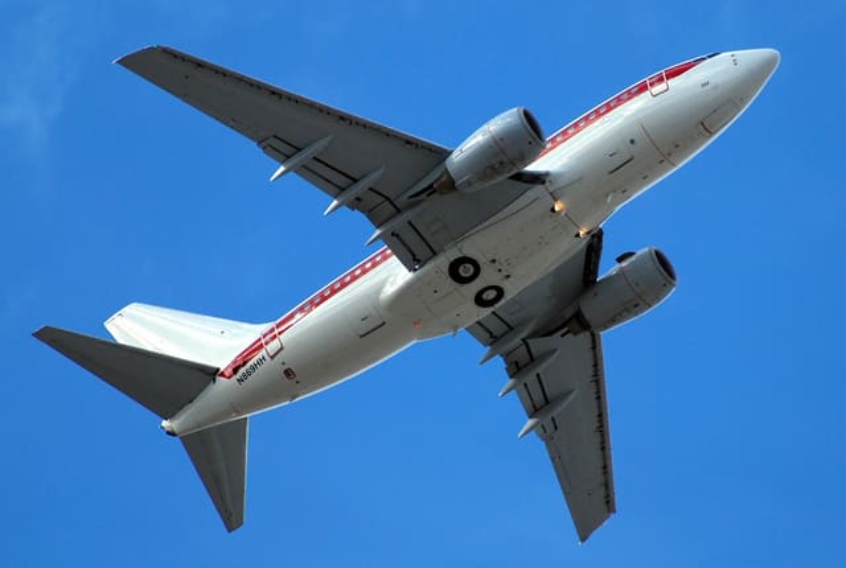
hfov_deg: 4.6
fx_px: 10600
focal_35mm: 450
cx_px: 423
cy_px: 284
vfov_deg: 3.1
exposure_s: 1/640
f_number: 5.6
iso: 100
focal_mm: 300
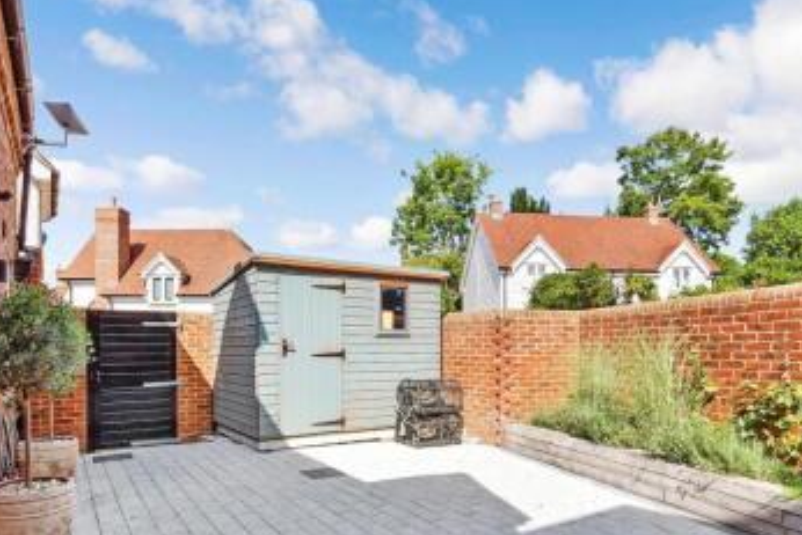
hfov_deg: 78.6
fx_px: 490
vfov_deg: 56.3
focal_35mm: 22
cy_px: 349
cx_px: 406
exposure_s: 1/320
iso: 200
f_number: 8
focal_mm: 11
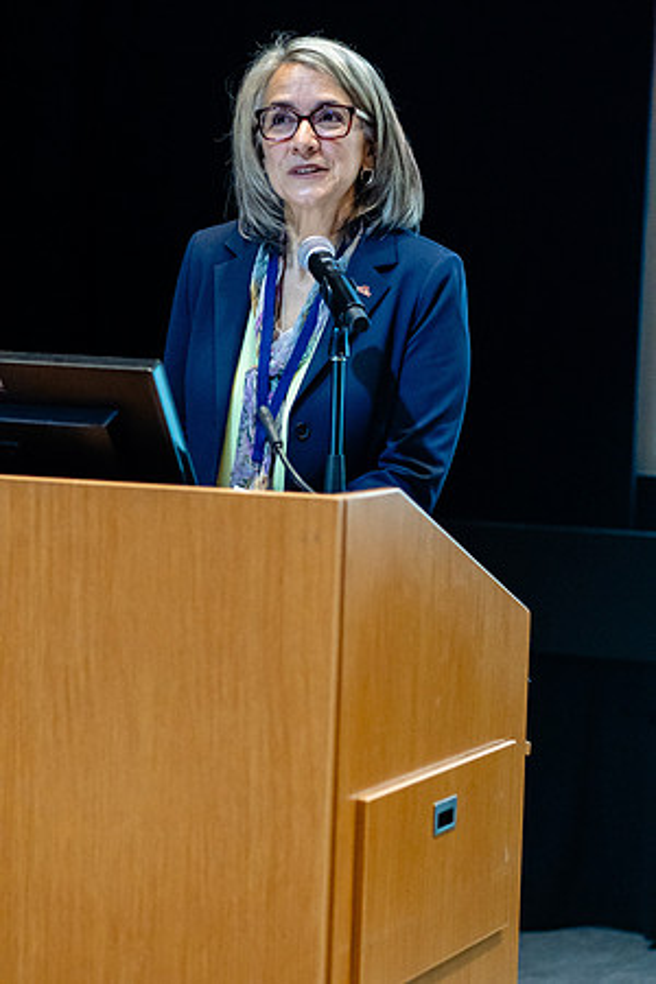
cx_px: 328
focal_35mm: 127
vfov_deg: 16.1
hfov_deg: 10.8
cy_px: 492
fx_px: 3471
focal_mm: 85
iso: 4000
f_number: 2.8
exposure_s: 1/200
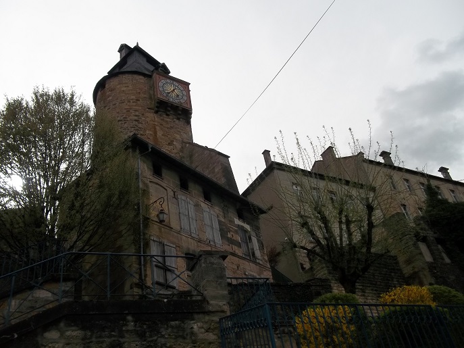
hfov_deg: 56.8
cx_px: 232
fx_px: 429
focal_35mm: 32
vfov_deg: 44.1
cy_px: 174
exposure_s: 1/320
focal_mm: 5.7
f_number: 8.8
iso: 80
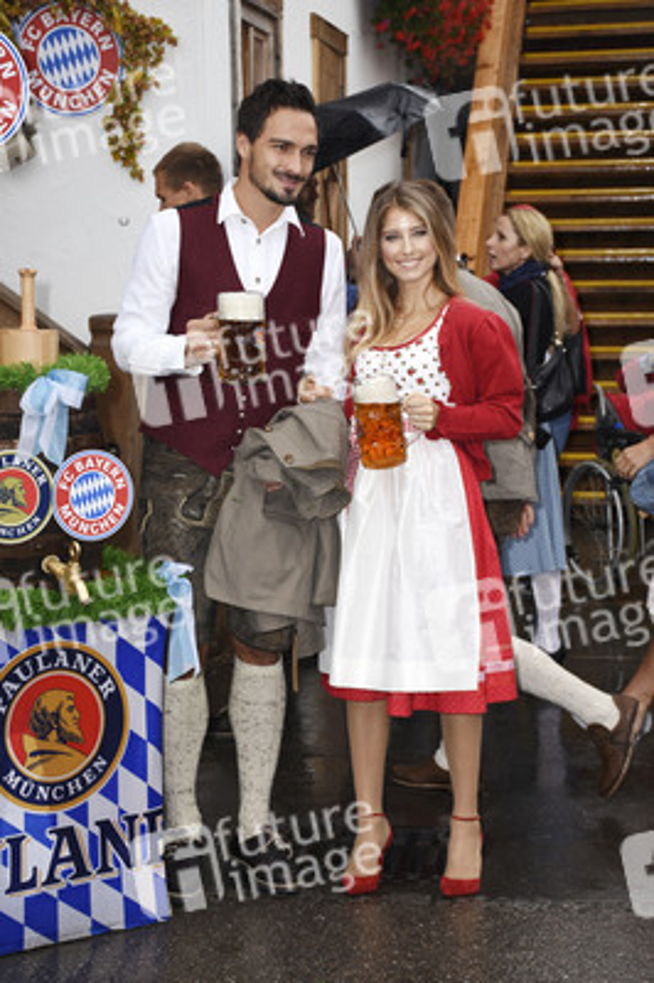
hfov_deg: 18.2
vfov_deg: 27.0
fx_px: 2047
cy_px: 492
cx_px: 327
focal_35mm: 75
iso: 220
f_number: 5.6
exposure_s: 1/250
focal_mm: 50
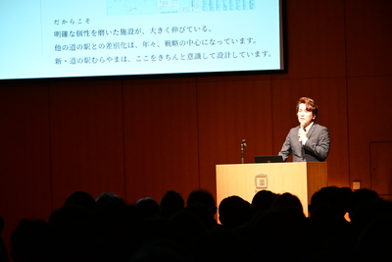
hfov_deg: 10.5
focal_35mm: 195
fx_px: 2124
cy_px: 131
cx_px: 196
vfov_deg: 7.0
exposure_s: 1/60
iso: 3600
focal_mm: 130
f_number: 6.3
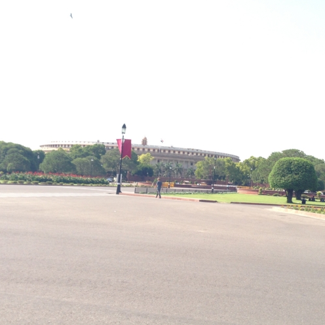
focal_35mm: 47
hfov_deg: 35.8
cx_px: 209
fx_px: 499
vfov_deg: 36.0
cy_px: 173
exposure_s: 1/723
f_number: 2.4
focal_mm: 4.12
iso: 50
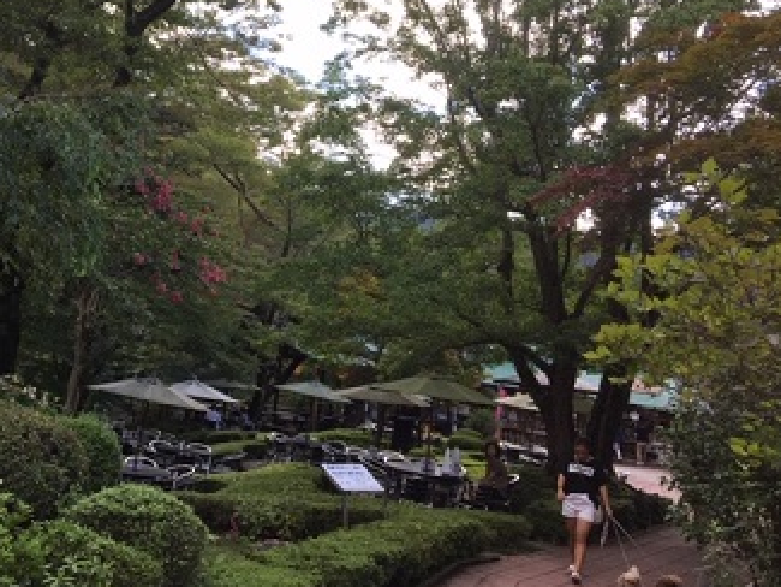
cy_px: 219
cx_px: 250
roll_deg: -7.3
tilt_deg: +8.8
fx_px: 903
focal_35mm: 40
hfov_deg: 45.9
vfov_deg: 35.8
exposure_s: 1/298
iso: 25
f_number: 2.2
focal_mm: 4.15
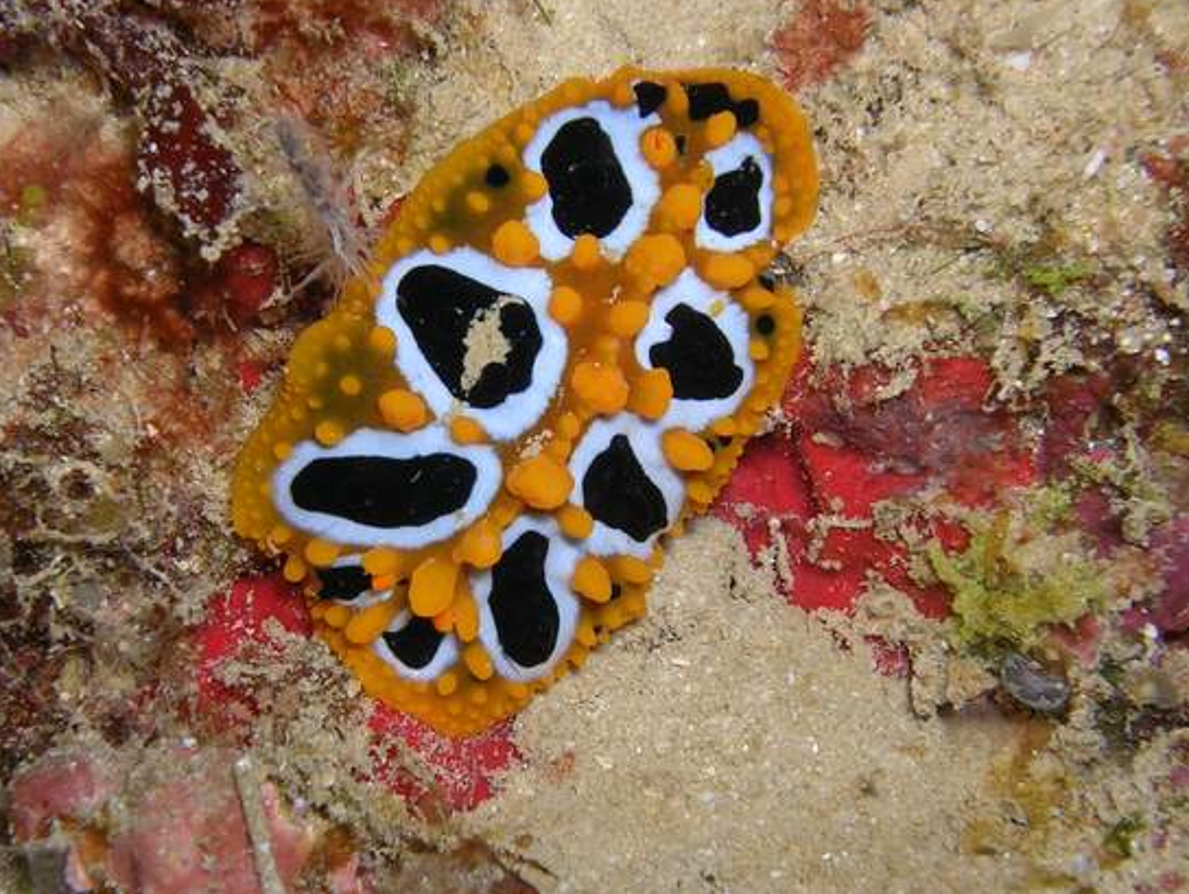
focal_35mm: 80
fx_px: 2750
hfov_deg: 24.4
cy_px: 477
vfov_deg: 18.5
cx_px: 481
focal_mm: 10.2
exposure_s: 1/60.1
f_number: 7.2
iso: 50
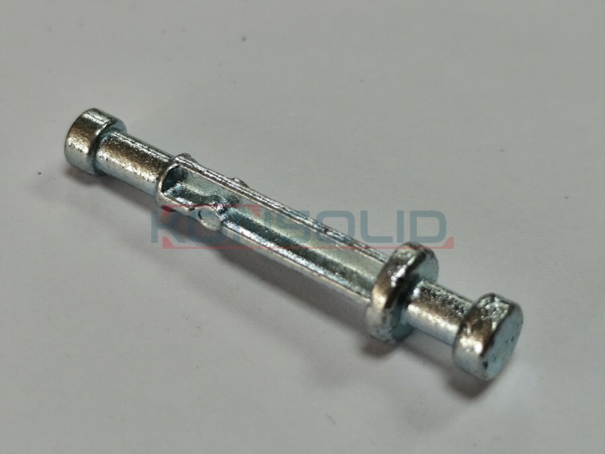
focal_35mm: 93
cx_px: 302
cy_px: 227
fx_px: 1625
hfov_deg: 21.1
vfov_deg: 15.9
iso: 320
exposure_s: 1/50
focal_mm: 6.14
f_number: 1.65
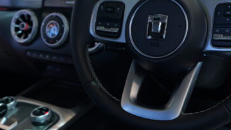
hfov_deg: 48.2
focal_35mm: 42
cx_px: 133
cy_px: 43
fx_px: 257
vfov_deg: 28.2
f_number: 2.8
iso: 1250
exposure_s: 1/125
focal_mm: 16
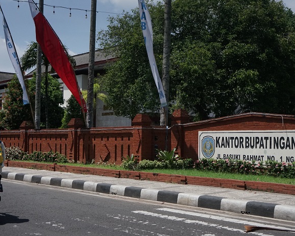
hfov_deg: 38.0
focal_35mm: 49
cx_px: 162
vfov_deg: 30.8
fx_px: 428
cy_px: 117
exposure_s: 1/8000
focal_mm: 43
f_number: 6.3
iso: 2000
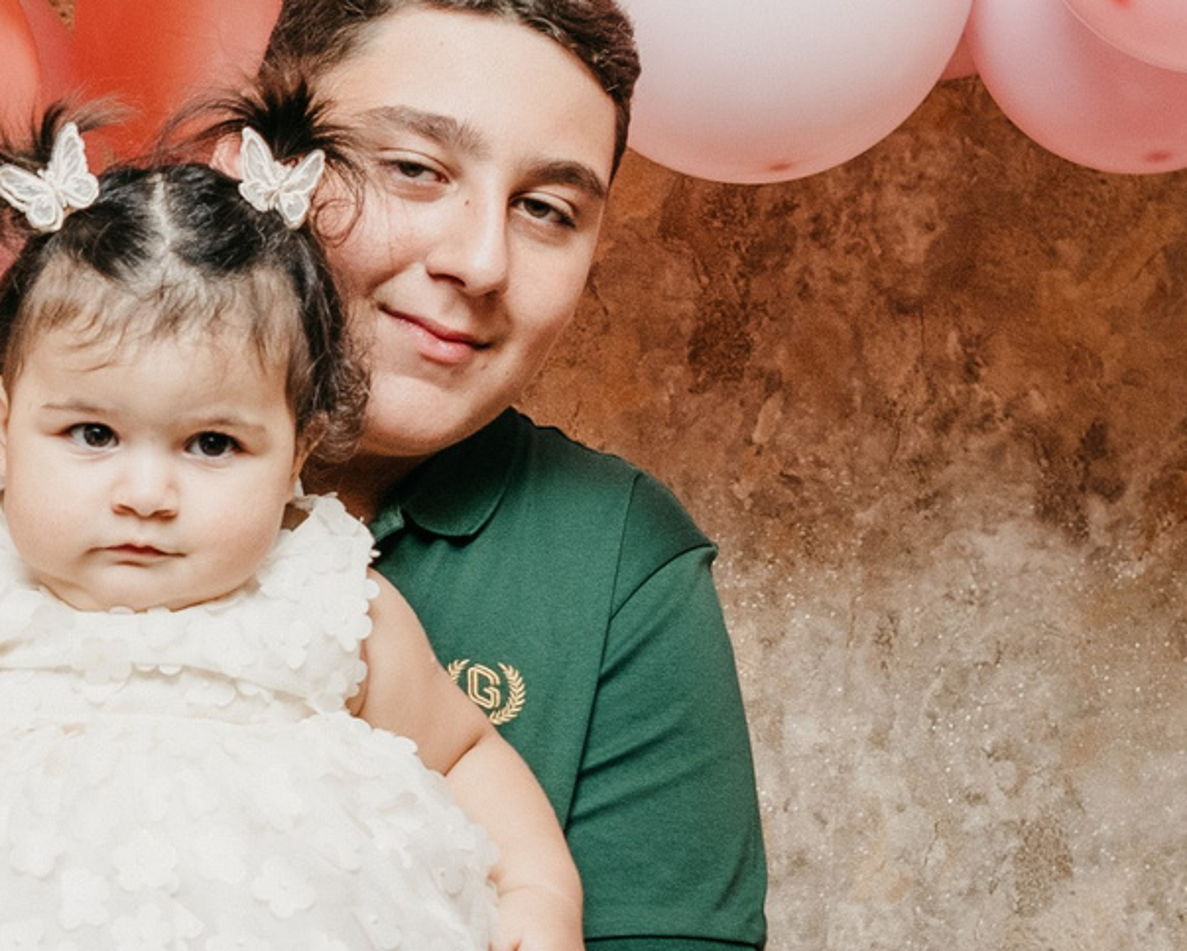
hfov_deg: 16.8
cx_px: -262
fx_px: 3831
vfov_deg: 14.1
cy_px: 706
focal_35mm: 109
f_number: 4
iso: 250
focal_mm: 26
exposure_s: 1/160
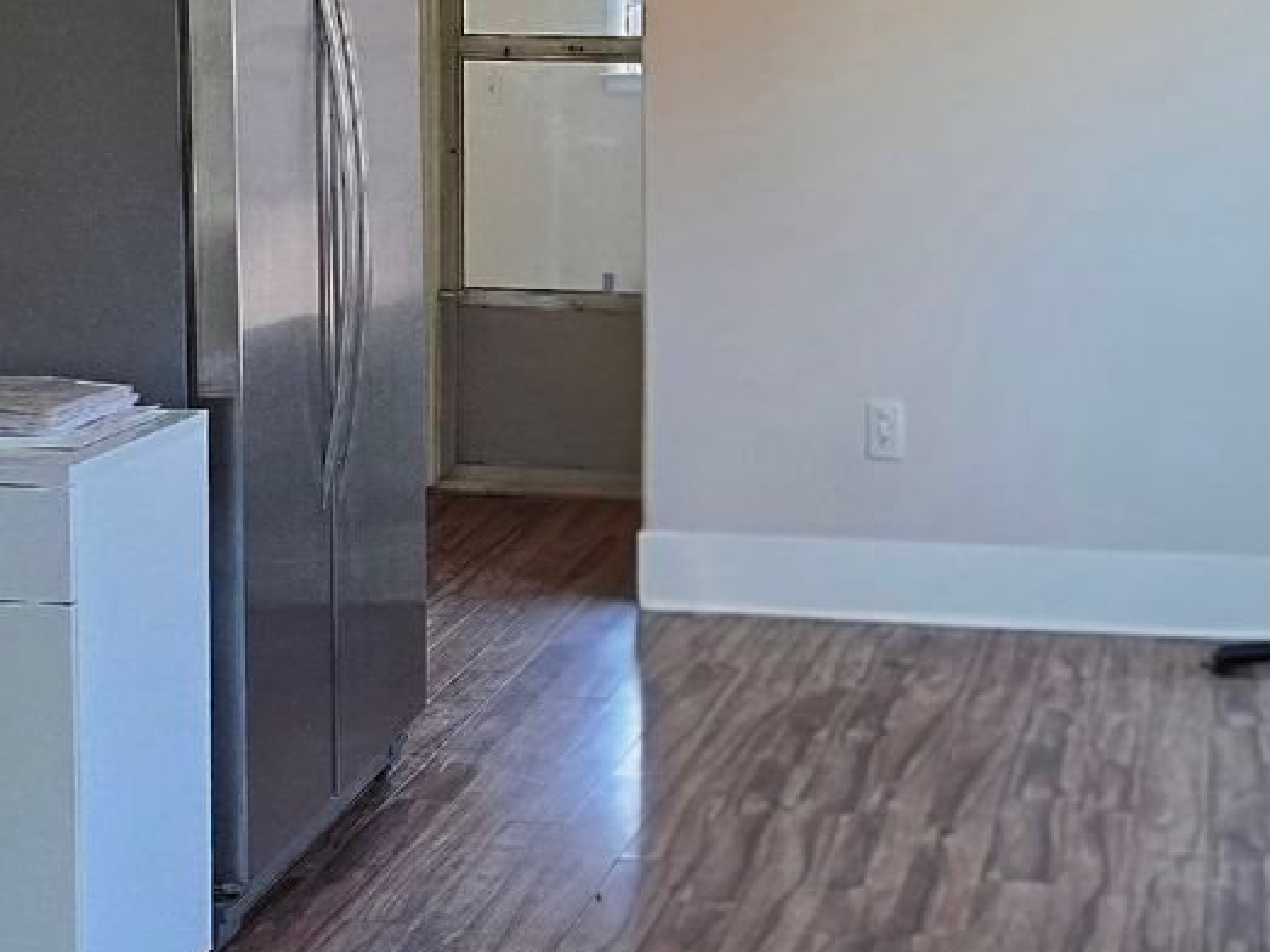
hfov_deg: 29.3
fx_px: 2421
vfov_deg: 22.1
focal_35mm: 66
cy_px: 276
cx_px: 753
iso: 200
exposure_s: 1/120
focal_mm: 6.3
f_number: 1.7
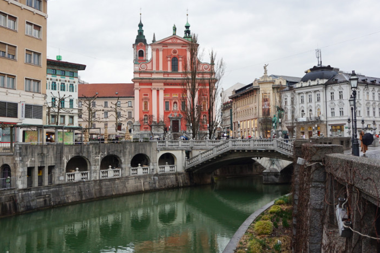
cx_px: 168
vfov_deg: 33.7
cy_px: 116
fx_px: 418
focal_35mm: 40
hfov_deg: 48.8
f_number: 4
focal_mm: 23
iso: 250
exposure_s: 1/60
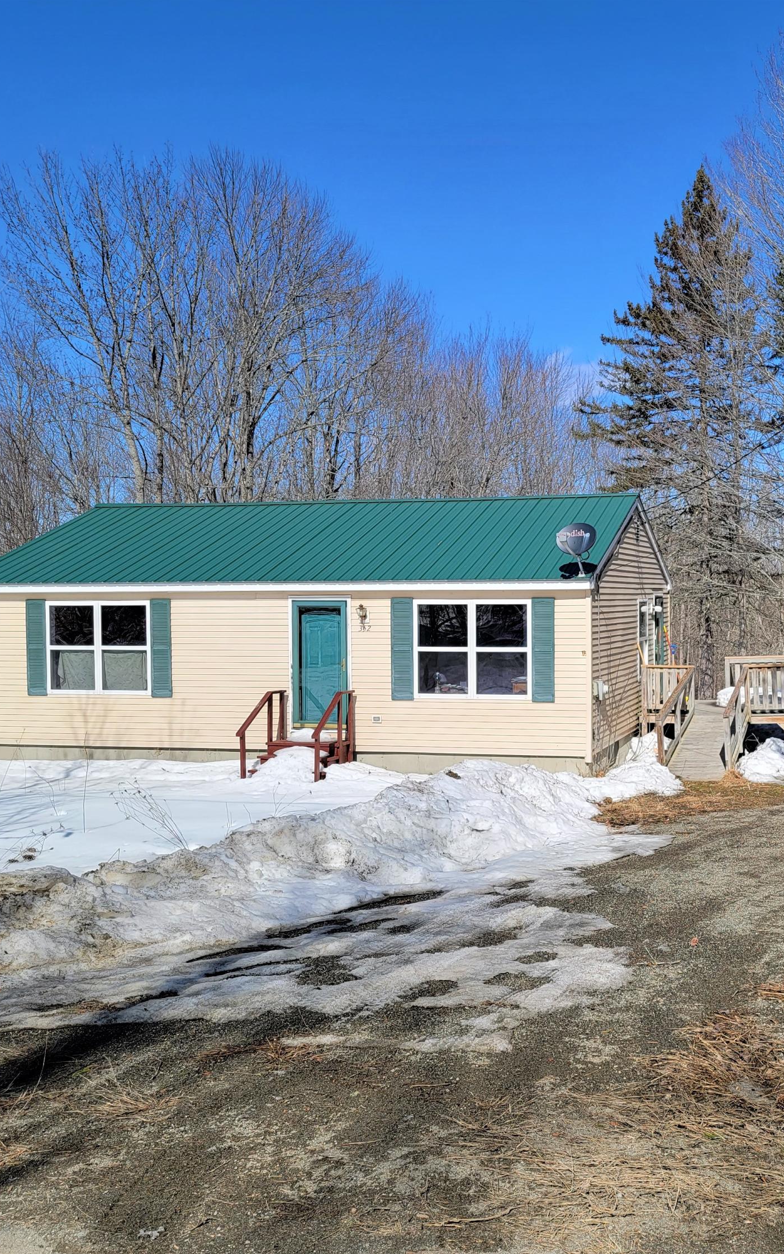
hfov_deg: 36.4
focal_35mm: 34
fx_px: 1162
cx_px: 589
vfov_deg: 56.7
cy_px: 626
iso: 16
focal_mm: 6.7
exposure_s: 1/1413
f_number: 1.8
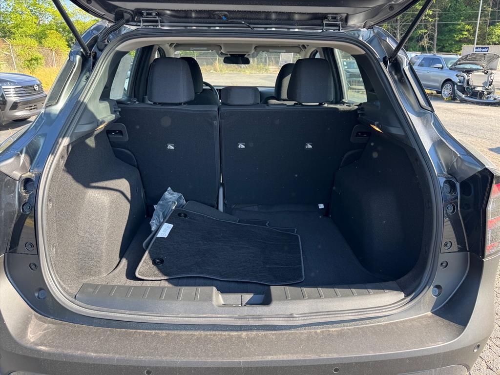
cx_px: 250
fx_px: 347
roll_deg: +4.0
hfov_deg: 71.6
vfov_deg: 56.8
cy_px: 188
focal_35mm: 24
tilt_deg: -16.7
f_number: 1.78
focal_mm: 6.76
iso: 80
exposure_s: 1/280
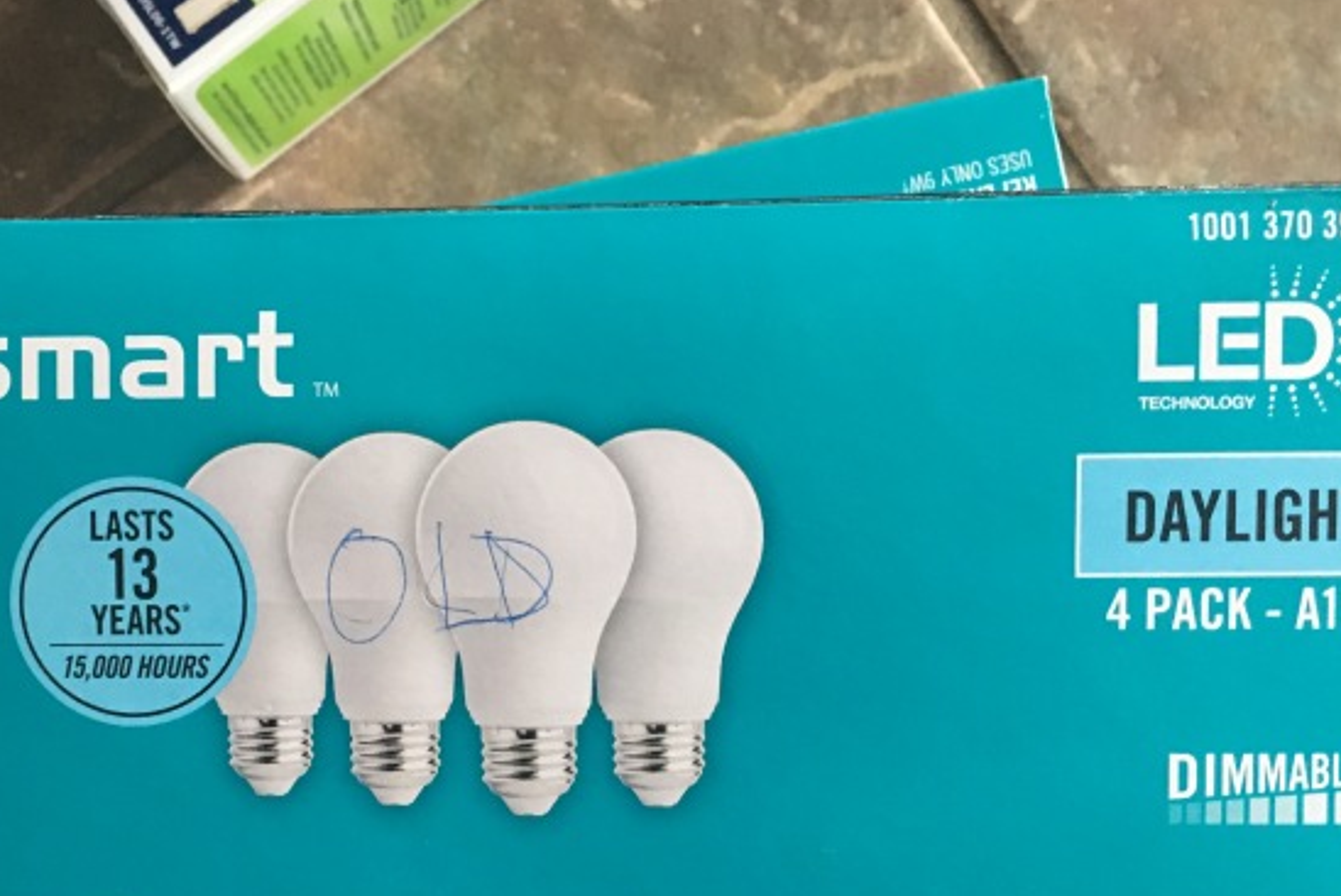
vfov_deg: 30.0
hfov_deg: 44.1
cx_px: 507
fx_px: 1640
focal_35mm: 44
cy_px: 681
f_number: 2.2
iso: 200
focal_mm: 4.15
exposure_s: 1/15
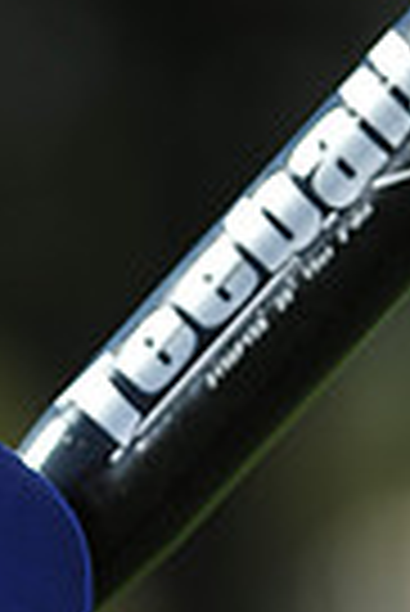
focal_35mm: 850
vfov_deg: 2.4
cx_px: -86
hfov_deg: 1.6
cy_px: 1053
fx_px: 14483
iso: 200
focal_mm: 200
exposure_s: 1/1250
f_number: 4.5
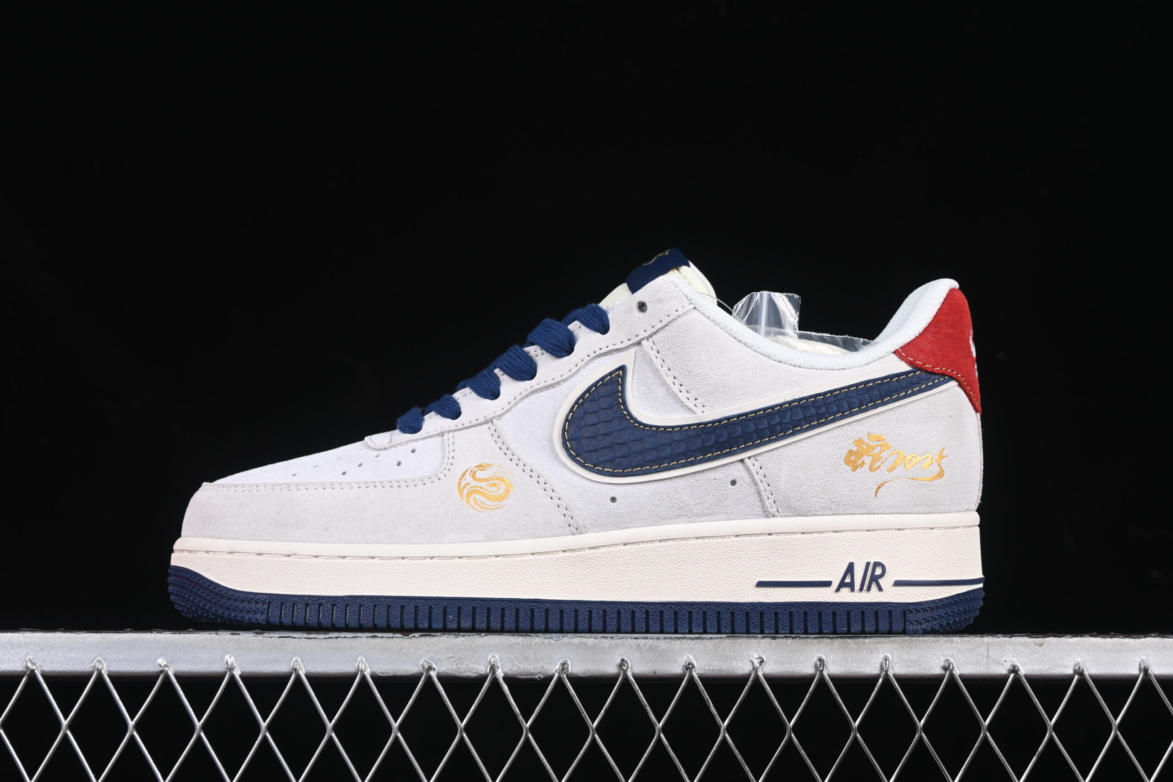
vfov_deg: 18.2
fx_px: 2444
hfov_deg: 27.0
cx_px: 586
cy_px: 391
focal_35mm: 75
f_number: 8
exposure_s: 1/80
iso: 160
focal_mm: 50
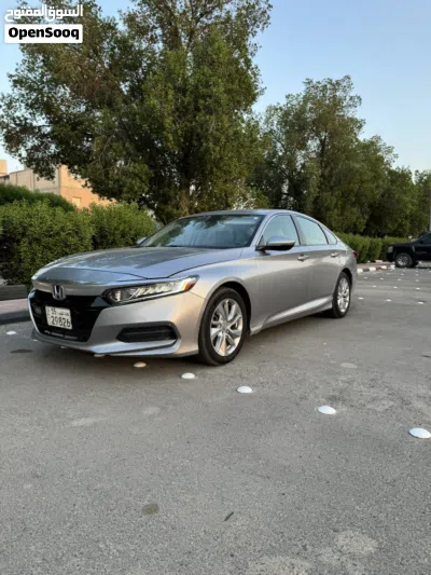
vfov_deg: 71.6
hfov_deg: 56.8
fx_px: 398
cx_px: 216
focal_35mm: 24
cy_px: 288
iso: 64
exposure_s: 1/151
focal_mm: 6.76
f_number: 1.78
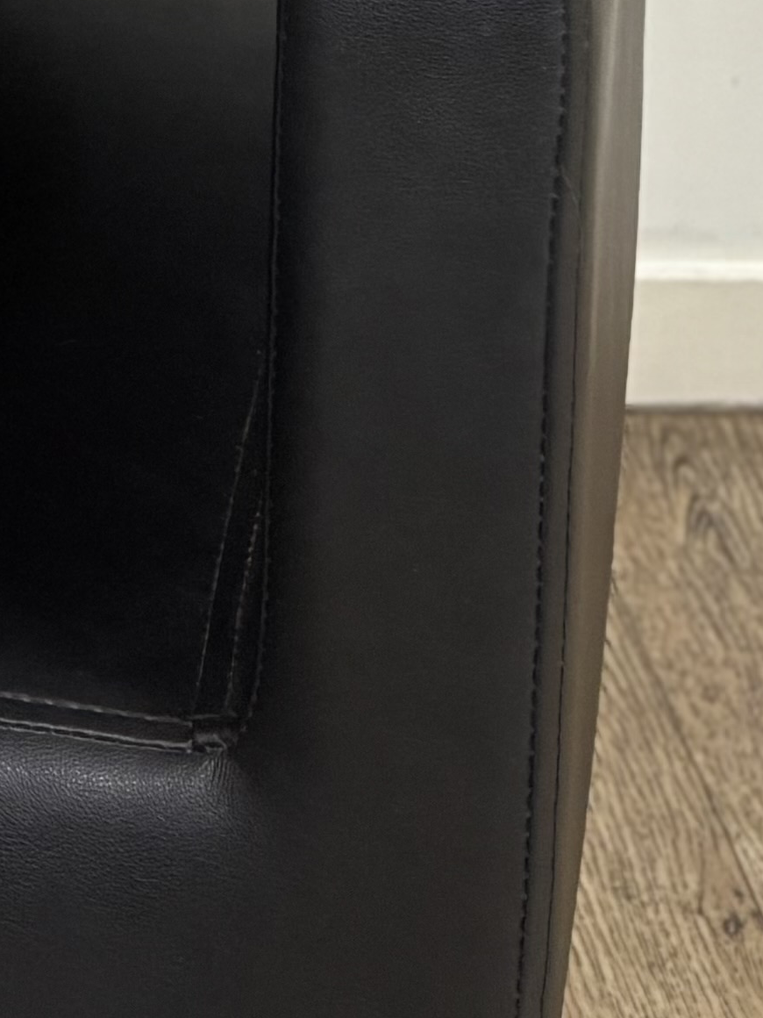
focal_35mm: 128
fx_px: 3762
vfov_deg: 12.4
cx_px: -539
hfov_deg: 10.9
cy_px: -1361
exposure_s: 1/50
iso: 200
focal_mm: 5.96
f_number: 1.6
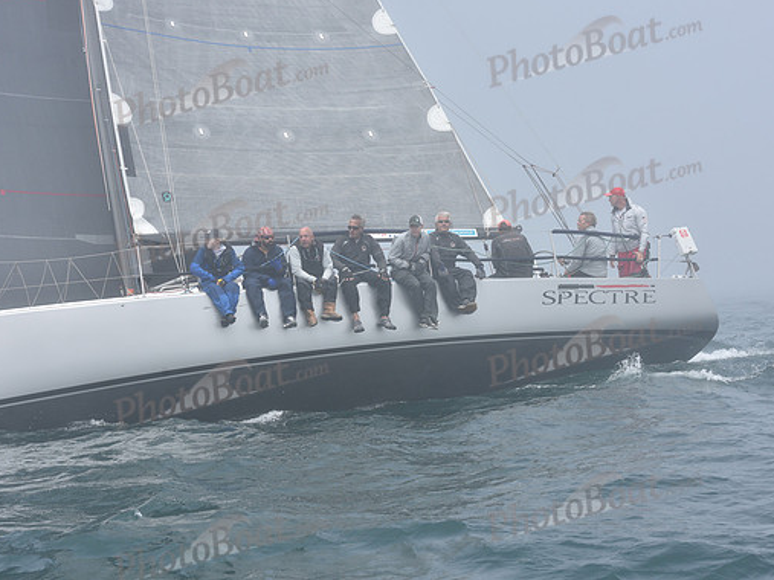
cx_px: 409
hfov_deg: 25.3
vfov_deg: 19.1
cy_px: 289
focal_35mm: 77
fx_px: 1721
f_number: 10
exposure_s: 1/800
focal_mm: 70
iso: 250
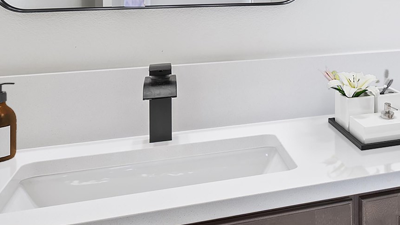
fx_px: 637
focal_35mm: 60
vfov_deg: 19.2
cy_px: -26
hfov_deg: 28.3
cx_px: 529
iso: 100
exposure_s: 1
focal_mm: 16
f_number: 8
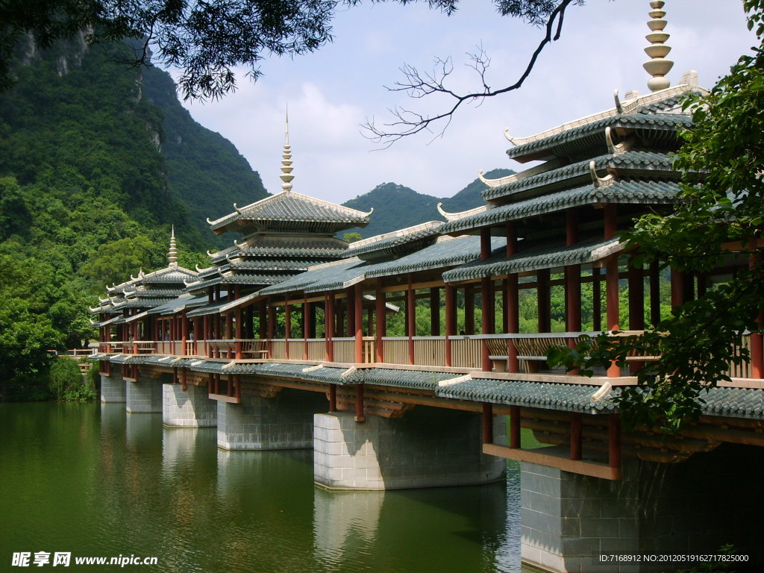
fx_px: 1148
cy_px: 286
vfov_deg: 28.0
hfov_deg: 36.8
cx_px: 382
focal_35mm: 52
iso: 50
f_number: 3.3
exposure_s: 1/500
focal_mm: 8.7
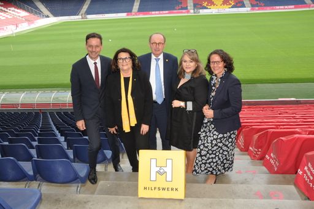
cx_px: 157
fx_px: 261
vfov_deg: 43.5
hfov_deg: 62.0
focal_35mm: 30
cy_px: 104
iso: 500
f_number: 9
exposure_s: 1/200
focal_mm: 20
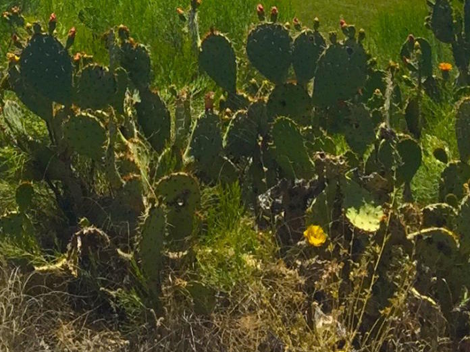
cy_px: -374
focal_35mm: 125
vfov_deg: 10.7
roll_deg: +0.9
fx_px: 1697
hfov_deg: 15.5
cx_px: 8
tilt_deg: +5.9
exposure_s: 1/3049
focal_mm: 4.15
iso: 32
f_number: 2.2
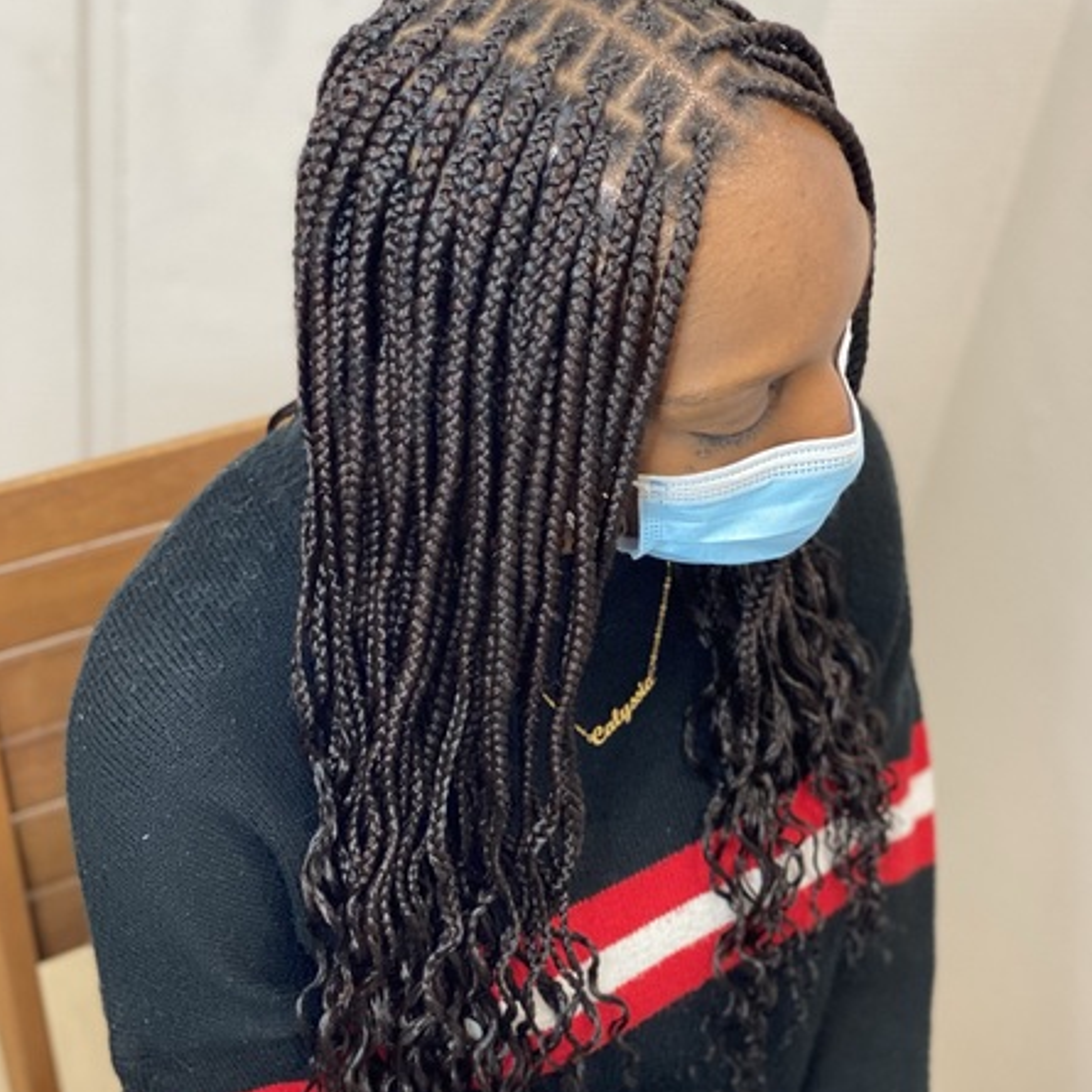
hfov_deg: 27.7
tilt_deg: -40.1
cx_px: 545
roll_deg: -9.0
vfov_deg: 27.7
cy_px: 569
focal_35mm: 62
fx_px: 2213
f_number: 2
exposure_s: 1/33
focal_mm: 6
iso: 200
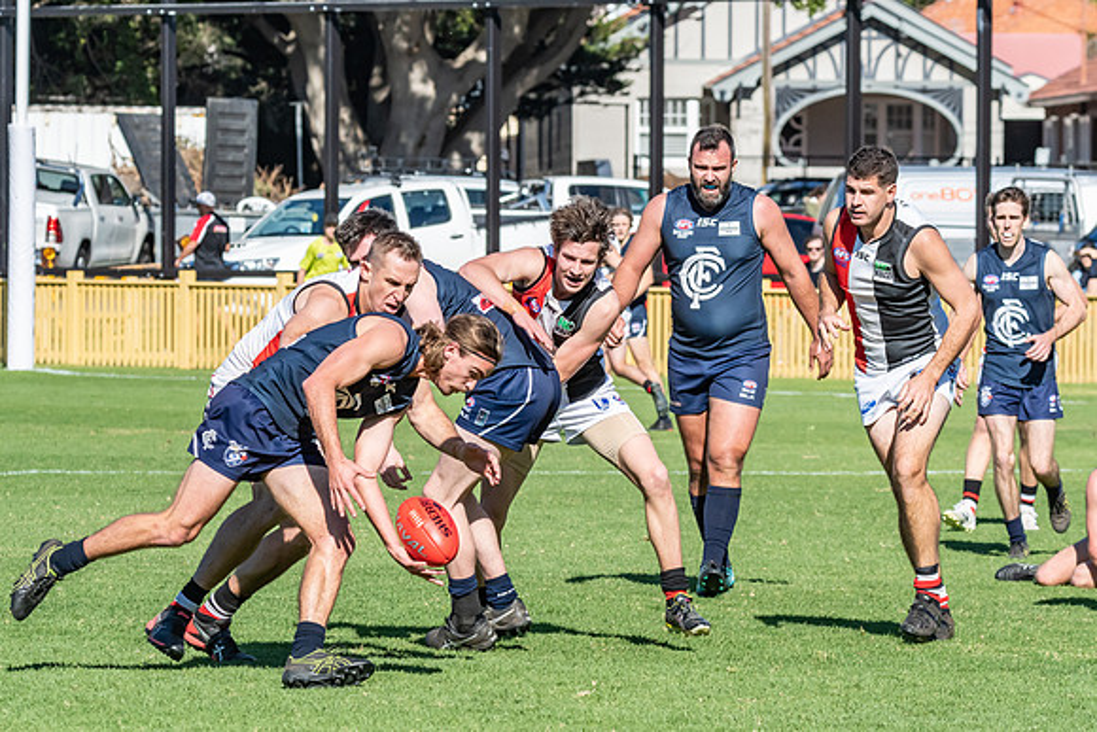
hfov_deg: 6.8
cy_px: 366
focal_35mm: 305
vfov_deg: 4.5
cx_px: 548
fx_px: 9299
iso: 800
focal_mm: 200
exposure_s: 1/2500
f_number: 10
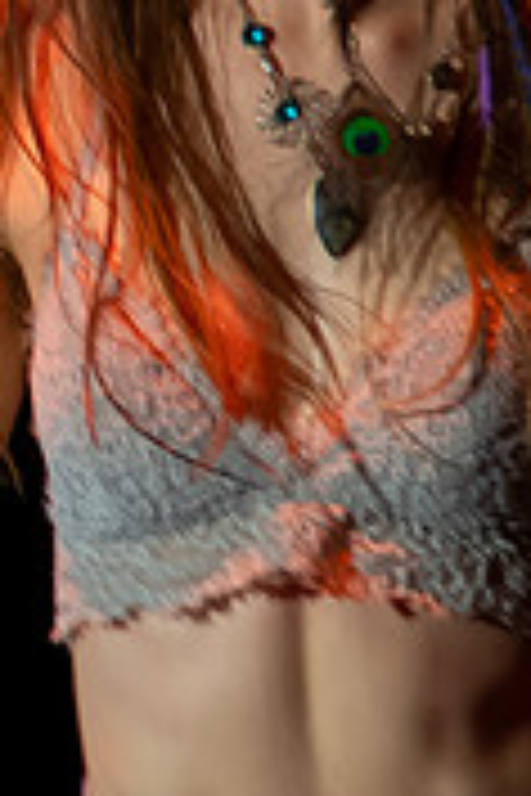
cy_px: -79
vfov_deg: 3.7
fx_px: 12389
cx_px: -765
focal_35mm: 560
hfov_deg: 2.4
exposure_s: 1/200
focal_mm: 105
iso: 4000
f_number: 4
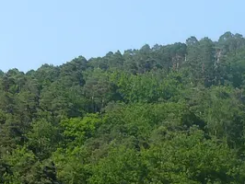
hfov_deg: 11.3
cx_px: 249
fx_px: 1226
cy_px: 395
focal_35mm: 173
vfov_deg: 8.1
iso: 100
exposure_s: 1/250
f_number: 5
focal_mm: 6
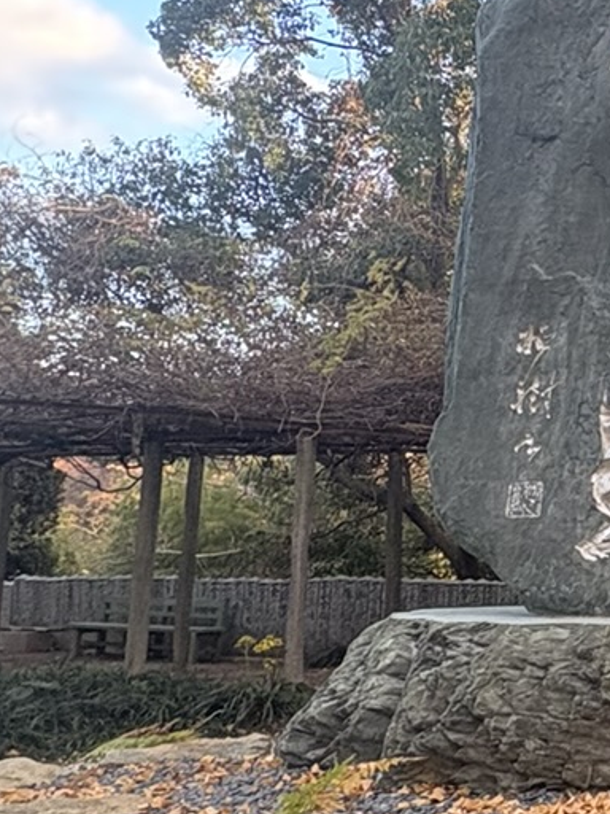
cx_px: 1088
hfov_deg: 19.6
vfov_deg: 34.3
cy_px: 402
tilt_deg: +6.4
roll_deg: +0.3
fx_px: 1316
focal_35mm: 56
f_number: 2.2
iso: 160
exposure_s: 1/99
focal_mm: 2.22
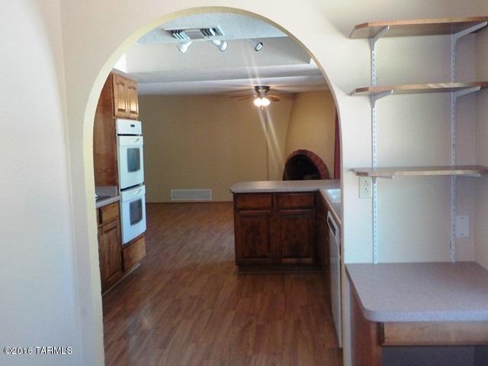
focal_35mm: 30
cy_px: 183
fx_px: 423
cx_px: 244
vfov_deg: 46.8
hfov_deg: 60.0
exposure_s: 1/30
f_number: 3.3
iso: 360
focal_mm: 4.1
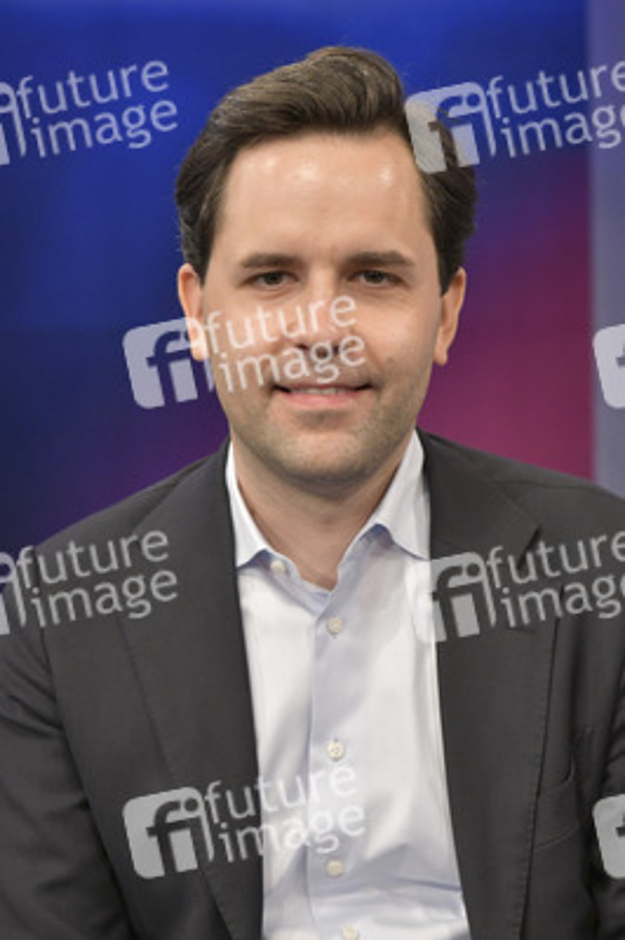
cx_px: 312
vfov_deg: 28.9
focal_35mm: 70
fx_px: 1826
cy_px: 470
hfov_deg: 19.4
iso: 2500
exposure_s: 1/200
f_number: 6.3
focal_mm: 70
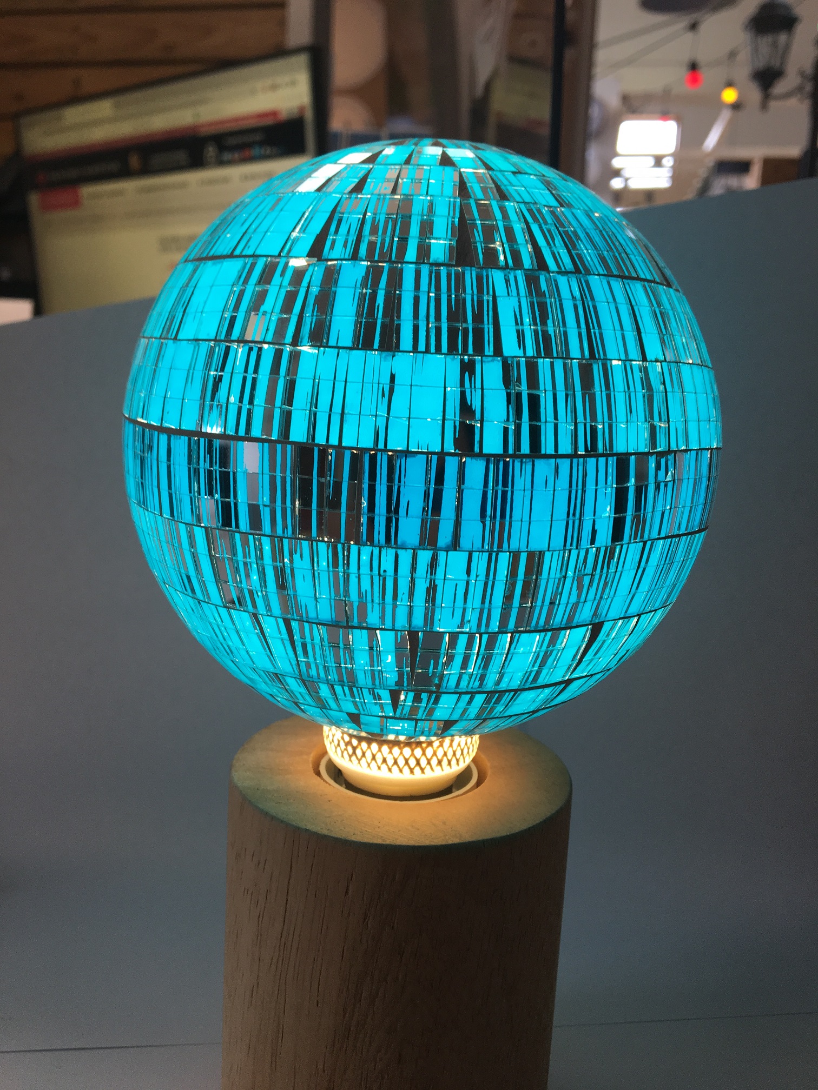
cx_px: 409
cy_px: 545
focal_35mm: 29
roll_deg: -1.5
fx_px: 914
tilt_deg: -11.3
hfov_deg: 48.2
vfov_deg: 61.7
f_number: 2.2
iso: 32
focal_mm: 4.15
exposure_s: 1/50
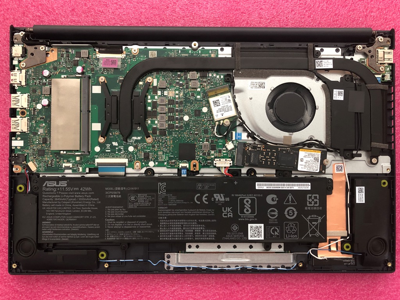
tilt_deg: -88.9
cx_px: 200
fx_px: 324
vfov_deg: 49.7
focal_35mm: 28
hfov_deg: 63.4
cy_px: 150
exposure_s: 1/17
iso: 64
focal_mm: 3.99
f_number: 1.8
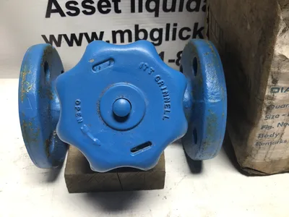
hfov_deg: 58.4
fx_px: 259
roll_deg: -2.9
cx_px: 144
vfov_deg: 45.4
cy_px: 108
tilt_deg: -44.2
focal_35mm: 31
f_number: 2.4
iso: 32
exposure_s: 1/60
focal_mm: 3.3
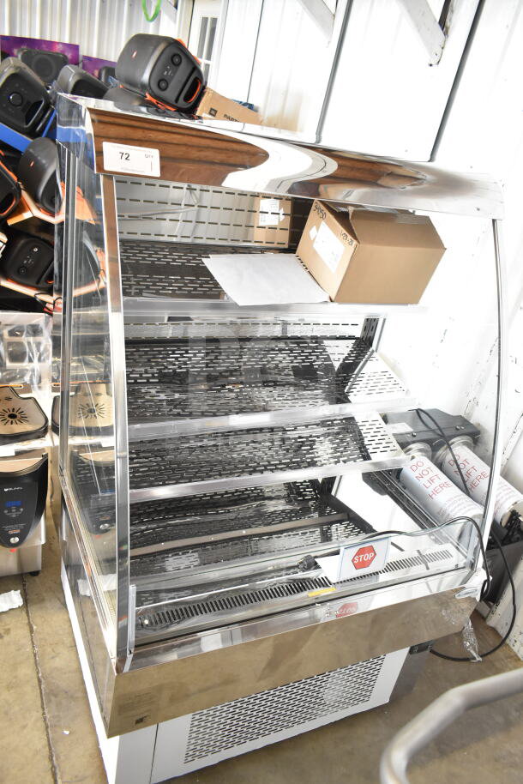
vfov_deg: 67.4
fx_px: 588
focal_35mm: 27
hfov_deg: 48.0
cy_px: 392
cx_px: 262
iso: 1600
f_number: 3.5
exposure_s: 1/50
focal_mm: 18
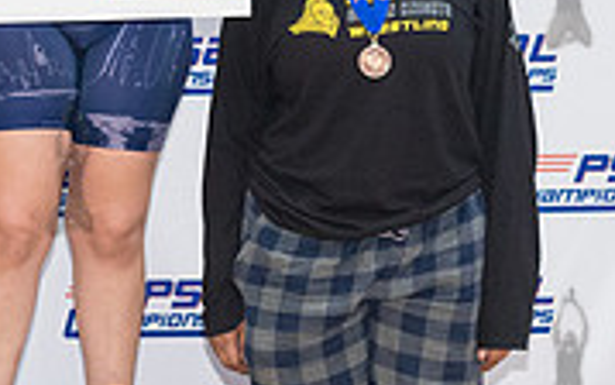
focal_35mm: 133
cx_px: 58
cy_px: 165
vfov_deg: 9.9
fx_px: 2230
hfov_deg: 15.5
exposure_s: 1/400
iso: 4000
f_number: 3.5
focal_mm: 35
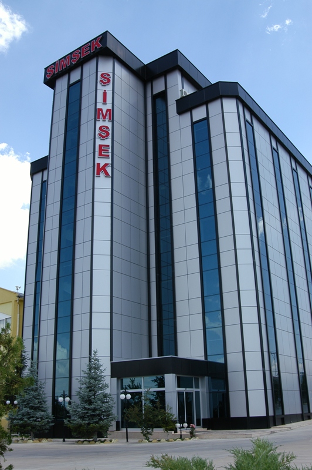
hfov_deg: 36.8
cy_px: 235
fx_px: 469
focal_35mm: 36
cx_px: 156
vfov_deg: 53.2
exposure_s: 1/125
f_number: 10
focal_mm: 24
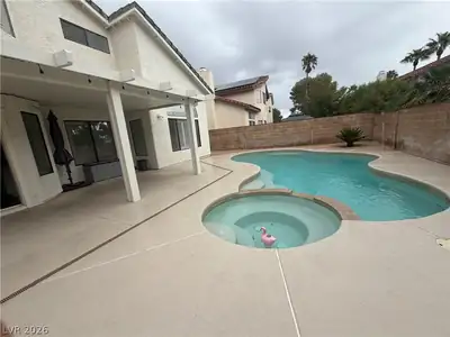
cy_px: 168
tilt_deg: -10.1
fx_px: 182
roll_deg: +5.3
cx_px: 225
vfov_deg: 85.7
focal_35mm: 14
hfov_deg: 102.1
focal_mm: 2.22
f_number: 2.2
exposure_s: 1/285
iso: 50
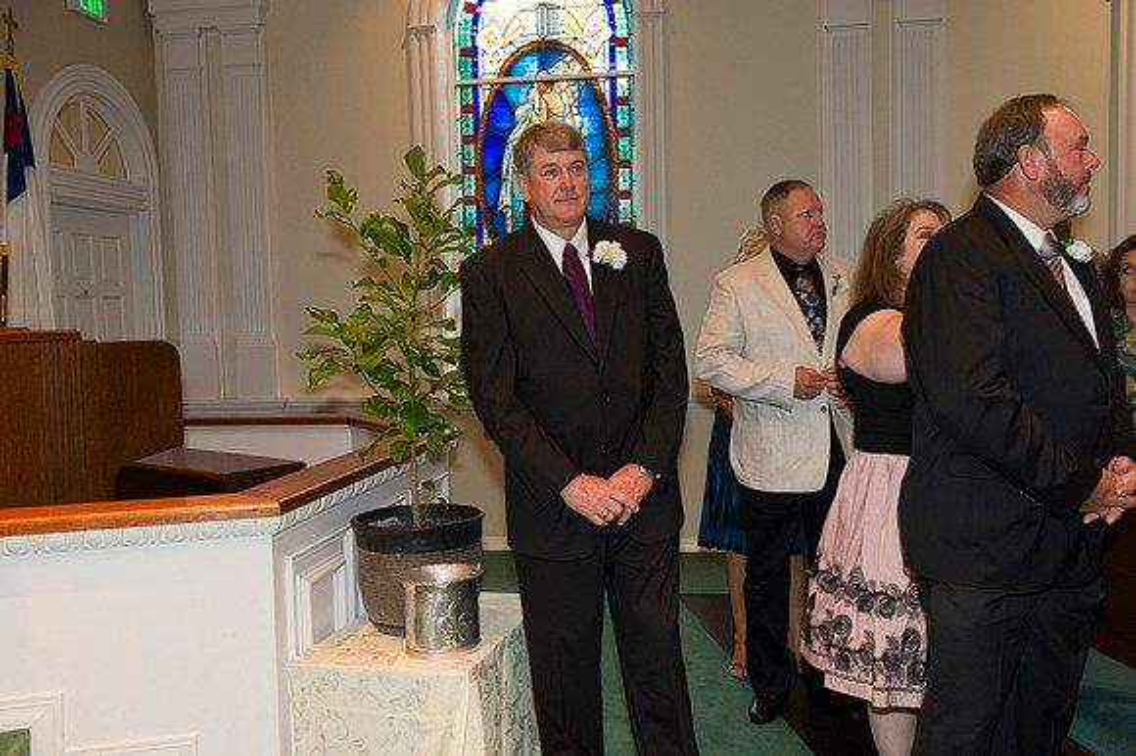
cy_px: 378
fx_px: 1104
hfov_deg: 54.5
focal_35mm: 35
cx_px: 568
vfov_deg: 37.8
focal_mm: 35
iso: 1600
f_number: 4
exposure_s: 1/60
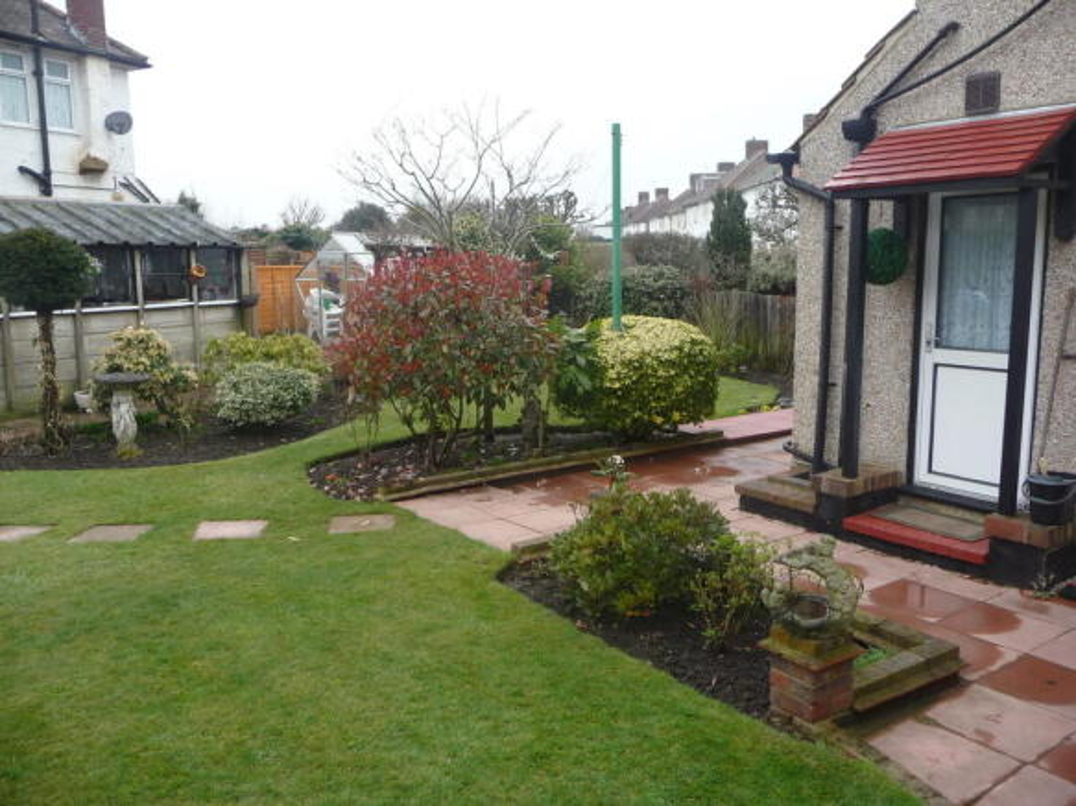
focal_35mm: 28
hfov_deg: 63.5
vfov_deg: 49.7
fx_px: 870
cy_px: 403
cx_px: 538
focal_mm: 4.7
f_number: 3.3
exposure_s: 1/160
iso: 100
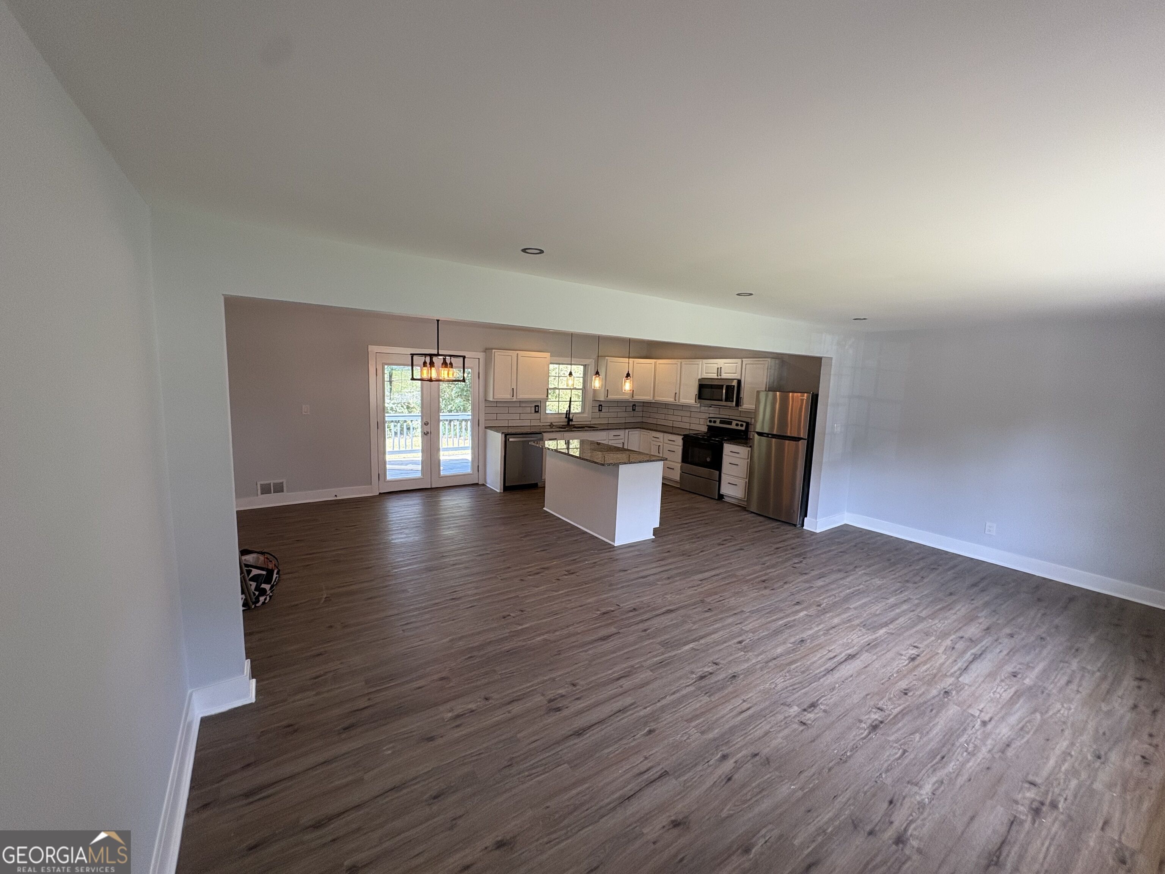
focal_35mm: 14
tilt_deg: -7.7
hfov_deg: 102.1
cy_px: 437
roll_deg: -2.2
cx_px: 582
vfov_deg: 85.7
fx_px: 471
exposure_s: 1/120
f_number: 2.2
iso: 160
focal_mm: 2.22
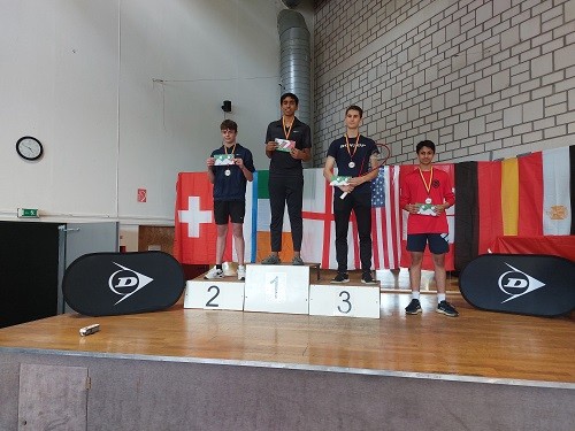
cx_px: 288
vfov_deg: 56.8
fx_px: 399
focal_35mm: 24
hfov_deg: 71.6
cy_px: 216
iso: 125
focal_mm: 5.23
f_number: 1.8
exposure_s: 1/50
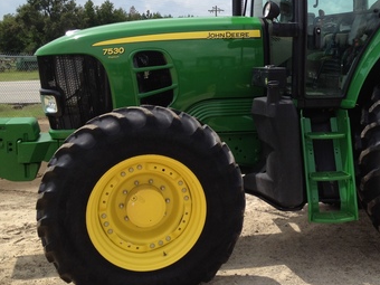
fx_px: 615
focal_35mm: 56
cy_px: 104
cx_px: 262
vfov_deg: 26.0
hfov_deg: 34.0
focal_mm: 4.28
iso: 64
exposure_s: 1/1727
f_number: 2.4
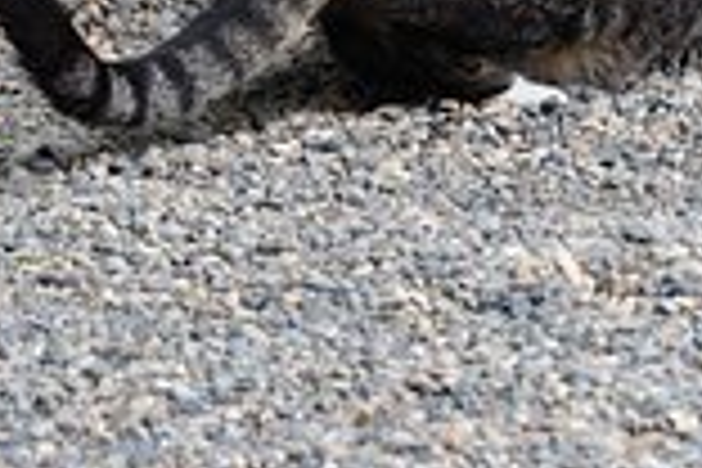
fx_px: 7663
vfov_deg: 3.5
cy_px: -162
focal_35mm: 393
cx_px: 734
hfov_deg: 5.2
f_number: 10
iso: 320
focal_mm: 80
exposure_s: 1/100
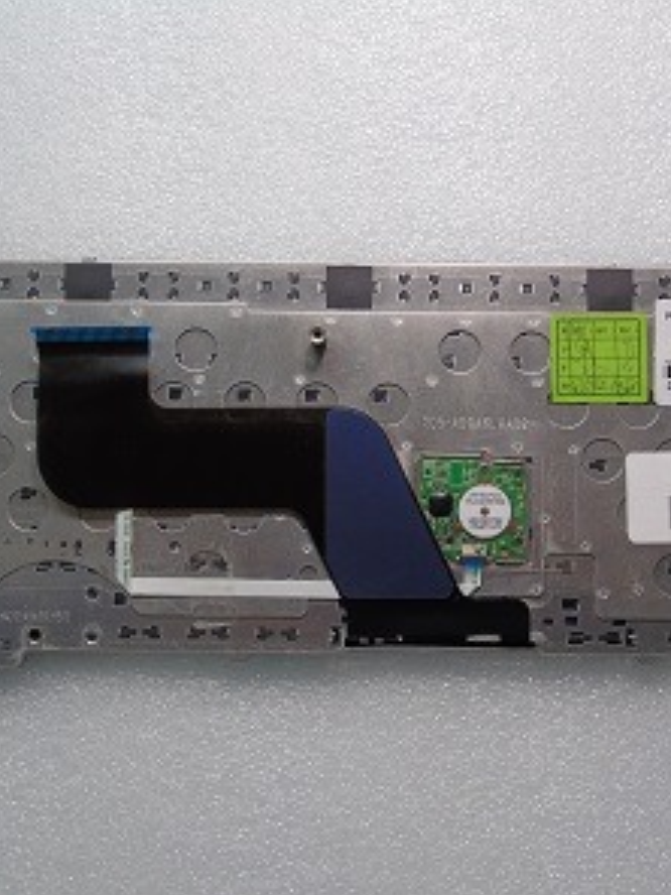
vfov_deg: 41.2
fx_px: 1189
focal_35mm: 46
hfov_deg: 31.5
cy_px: 451
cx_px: 381
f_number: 5.6
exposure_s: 1/13
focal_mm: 6.1
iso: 100
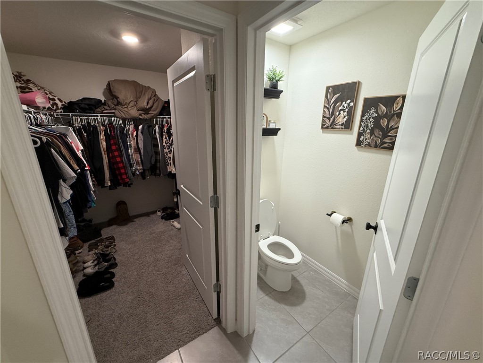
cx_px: 242
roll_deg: -0.4
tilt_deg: -16.0
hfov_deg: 102.1
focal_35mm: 14
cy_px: 182
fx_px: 195
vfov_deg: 85.7
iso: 250
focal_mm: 2.22
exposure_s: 1/60
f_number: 2.2
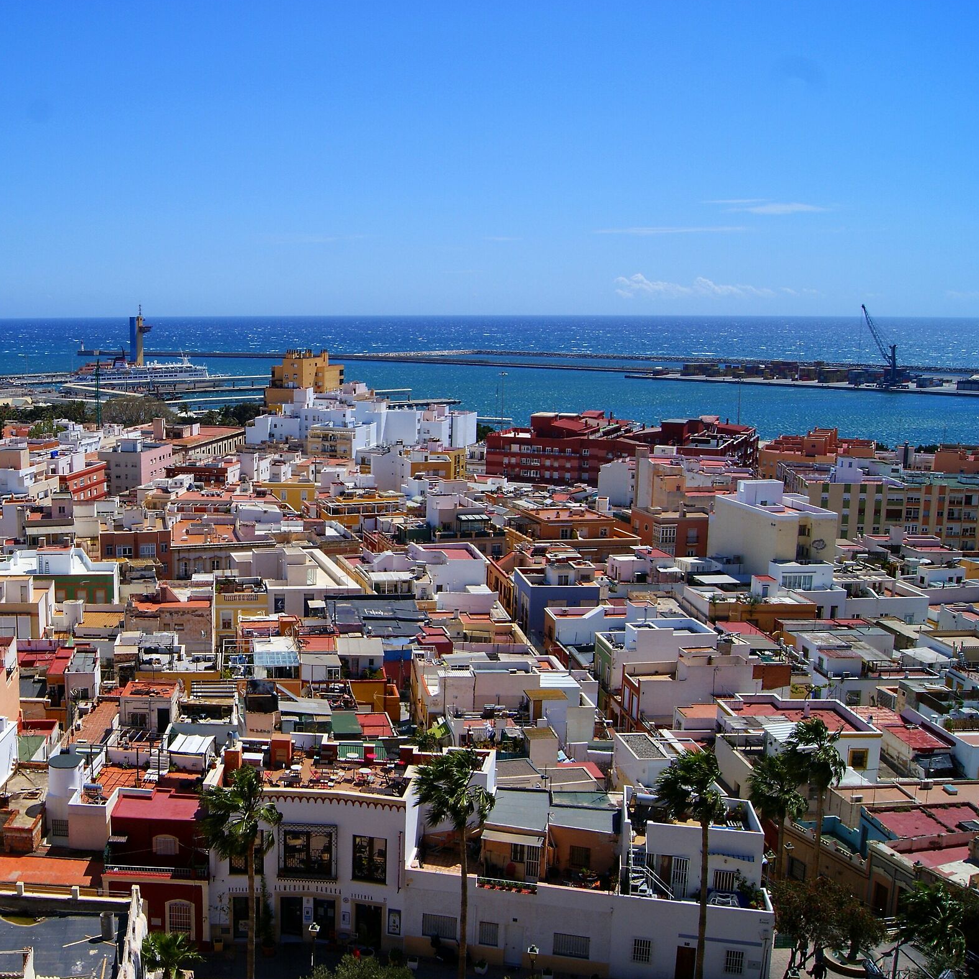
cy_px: 490
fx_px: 1120
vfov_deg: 47.2
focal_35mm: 35
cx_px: 234
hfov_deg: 45.4
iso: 100
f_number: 10
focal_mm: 18
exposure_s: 1/320
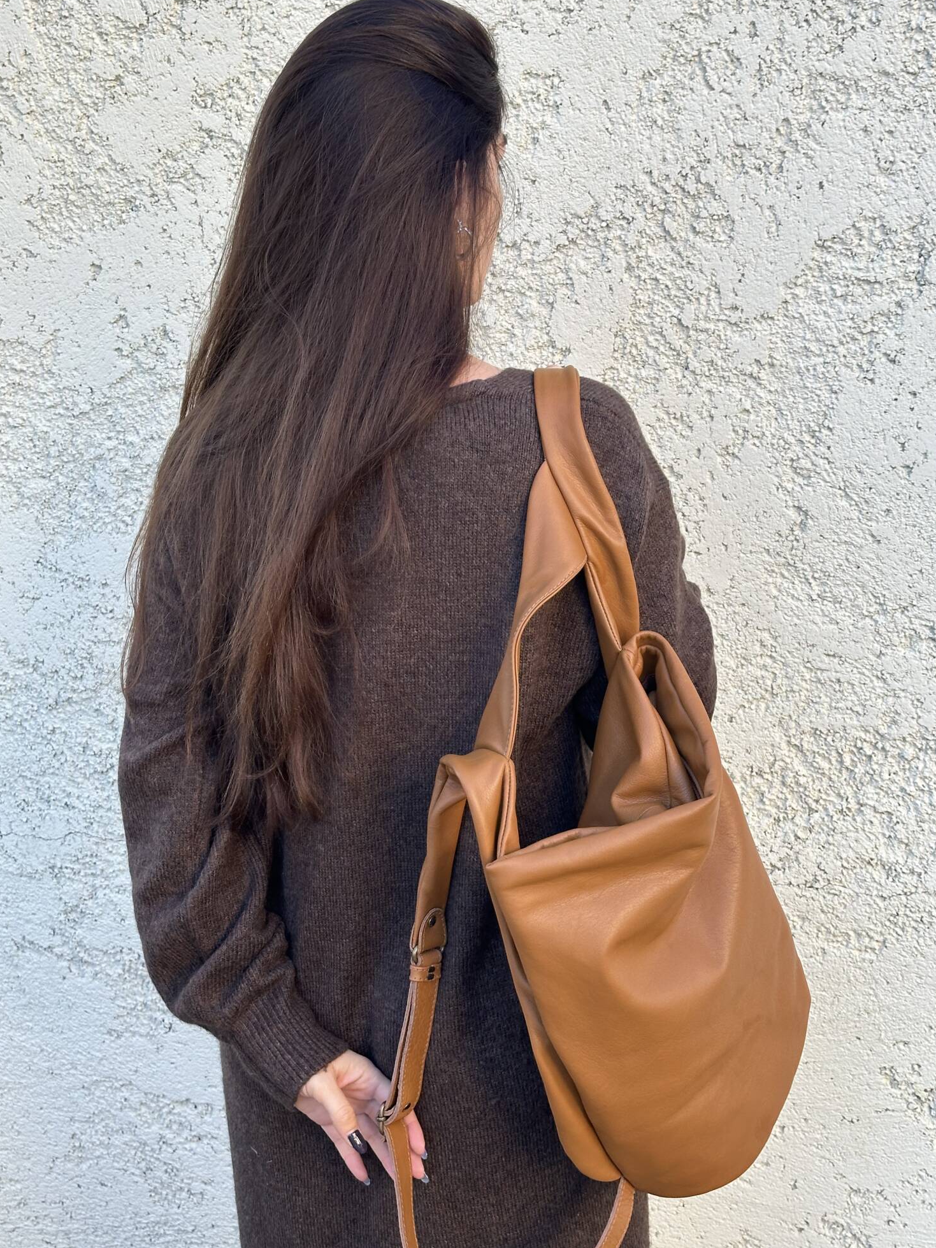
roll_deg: +0.3
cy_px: 617
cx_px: 464
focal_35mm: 49
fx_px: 1767
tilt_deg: -10.2
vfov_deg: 38.9
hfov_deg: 29.7
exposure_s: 1/302
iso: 64
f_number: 1.78
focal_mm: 6.86
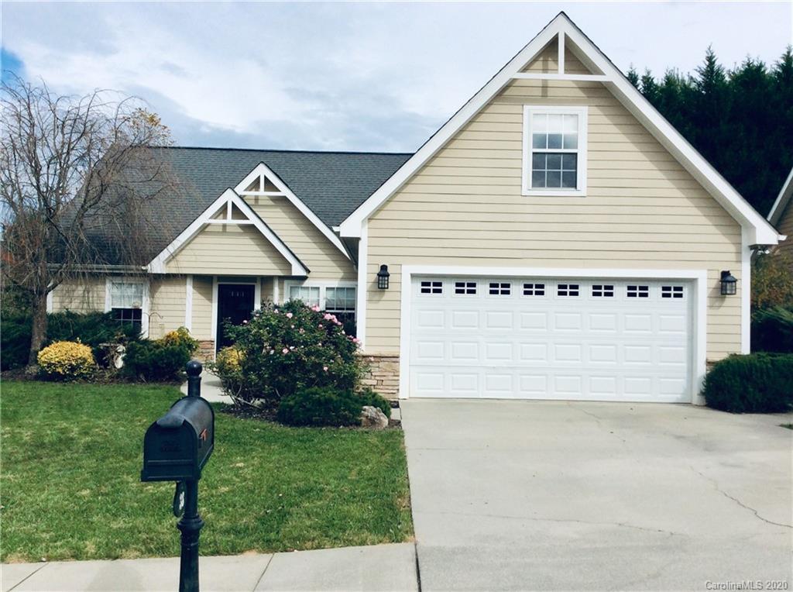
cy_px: 296
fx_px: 732
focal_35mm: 32
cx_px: 396
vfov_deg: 44.0
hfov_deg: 56.9
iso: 32
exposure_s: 1/2387
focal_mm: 3.3
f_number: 2.4
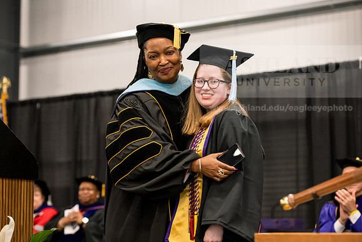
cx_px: 181
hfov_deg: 22.6
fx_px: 905
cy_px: 121
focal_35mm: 90
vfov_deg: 15.2
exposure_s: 1/200
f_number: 3.5
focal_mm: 90
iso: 3200
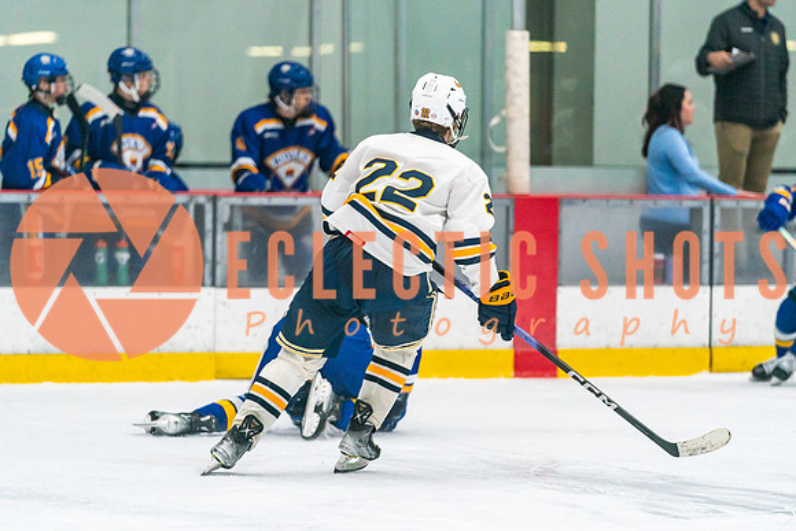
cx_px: 398
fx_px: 5651
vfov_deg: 5.4
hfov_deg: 8.1
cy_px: 276
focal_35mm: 256
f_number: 2.8
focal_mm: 194
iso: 3200
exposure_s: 1/1250
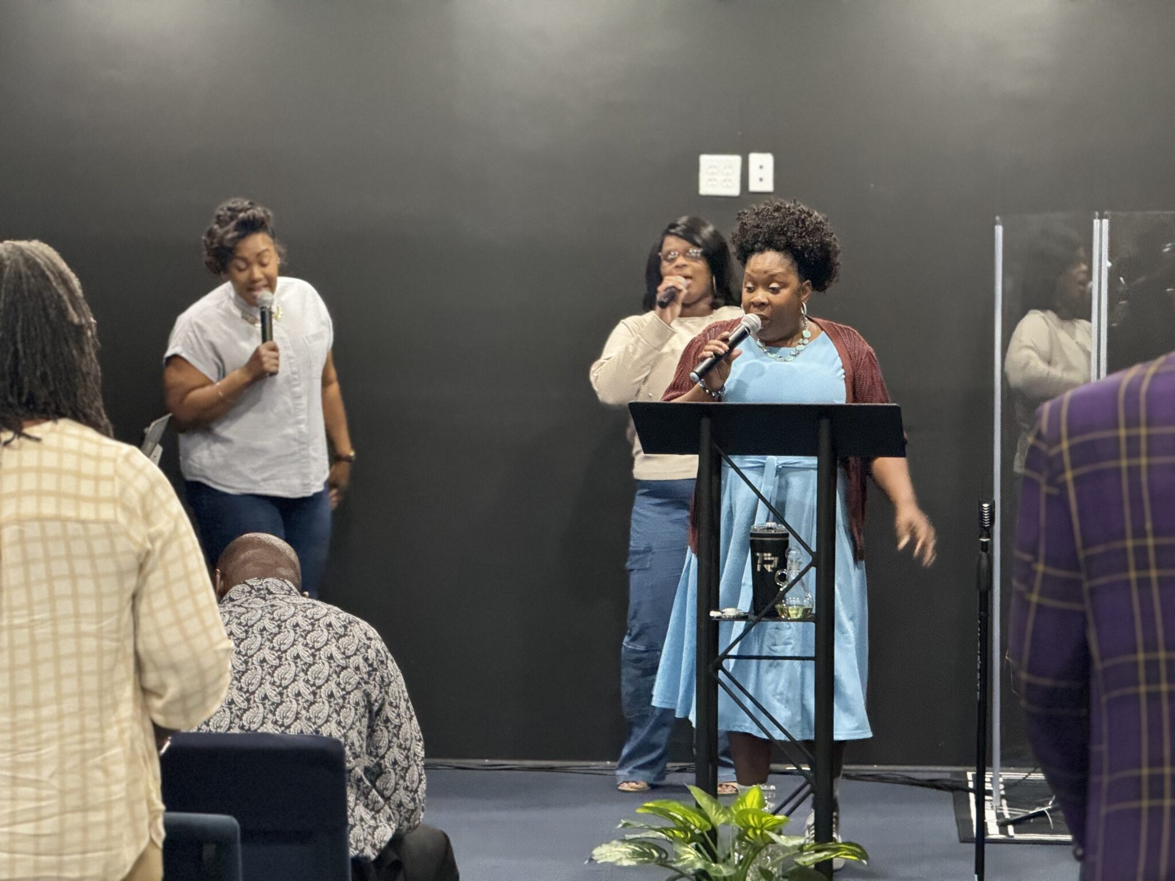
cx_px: 588
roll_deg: -0.7
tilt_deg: -2.3
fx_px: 4073
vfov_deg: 12.3
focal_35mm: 120
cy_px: 440
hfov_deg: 16.4
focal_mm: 15.66
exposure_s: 1/40
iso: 1250
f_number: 2.8
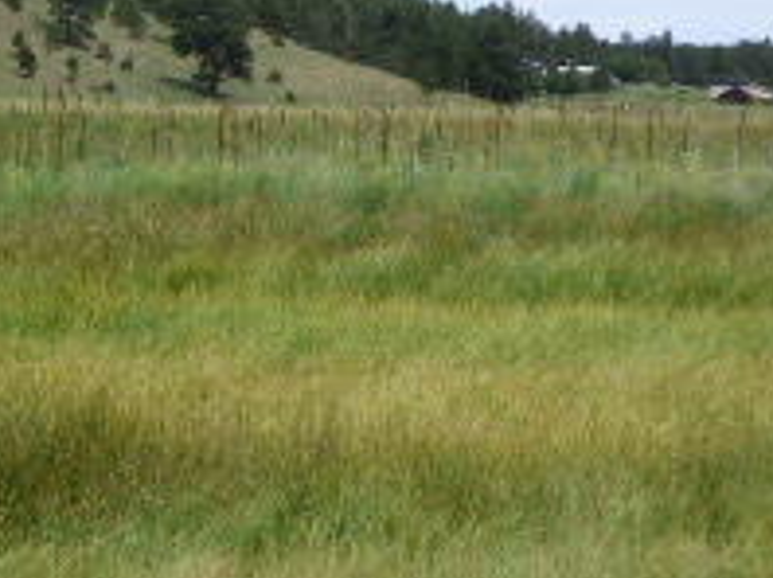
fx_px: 3100
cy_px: 453
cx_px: -328
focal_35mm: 139
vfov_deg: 10.6
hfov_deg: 13.5
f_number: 3.6
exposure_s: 1/800
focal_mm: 7.37
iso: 100
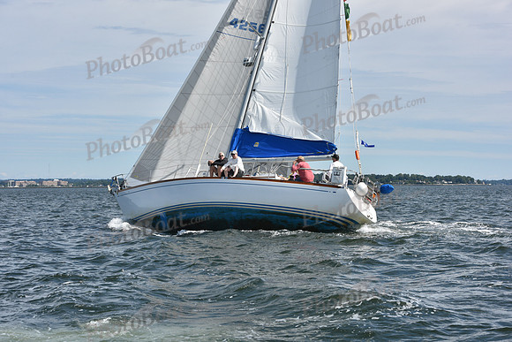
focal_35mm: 70
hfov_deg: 28.8
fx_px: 996
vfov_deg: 19.5
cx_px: 256
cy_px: 171
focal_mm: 70
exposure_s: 1/1000
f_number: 10
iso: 320
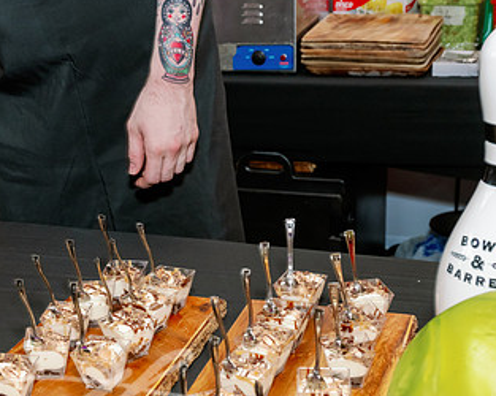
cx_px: 101
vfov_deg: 22.4
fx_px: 998
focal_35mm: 68
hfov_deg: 27.4
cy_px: 259
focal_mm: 36
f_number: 6.3
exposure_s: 1/100
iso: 2000
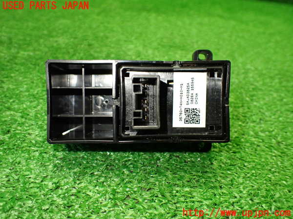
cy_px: 110
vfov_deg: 46.8
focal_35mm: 30
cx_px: 146
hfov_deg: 60.0
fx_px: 254
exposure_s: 1/125
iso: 640
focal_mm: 5.4
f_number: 2.3
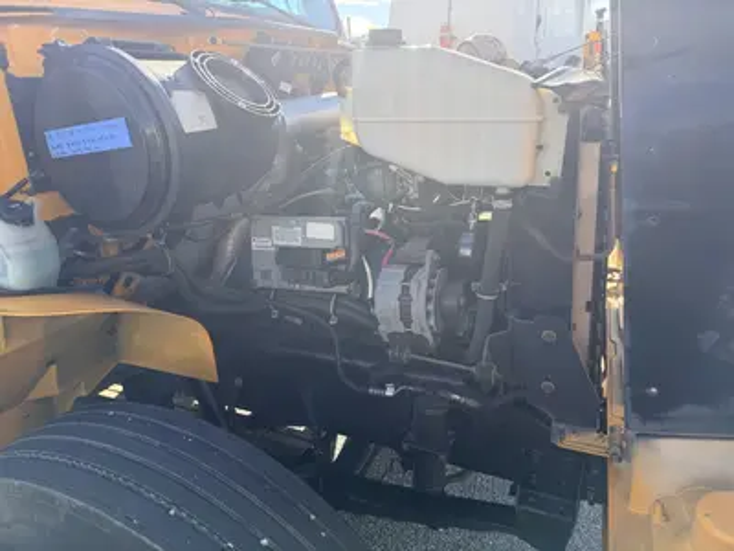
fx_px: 509
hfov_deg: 71.6
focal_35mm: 24
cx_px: 367
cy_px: 276
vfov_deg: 56.8
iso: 80
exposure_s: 1/1075
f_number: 1.78
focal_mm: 6.76
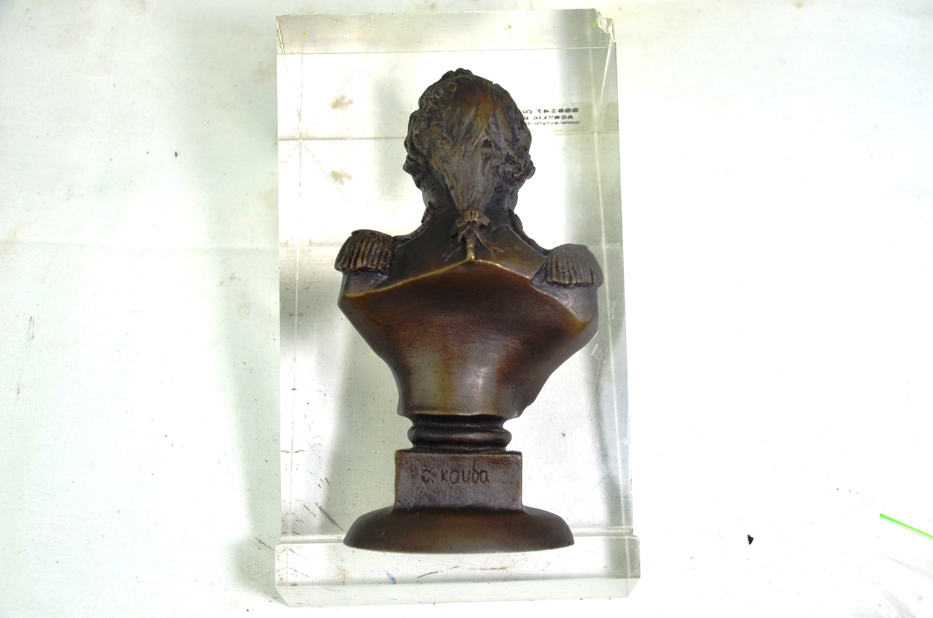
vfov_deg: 28.8
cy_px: 309
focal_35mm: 46
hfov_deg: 42.4
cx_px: 466
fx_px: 1203
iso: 200
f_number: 6.3
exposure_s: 1/160
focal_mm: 31
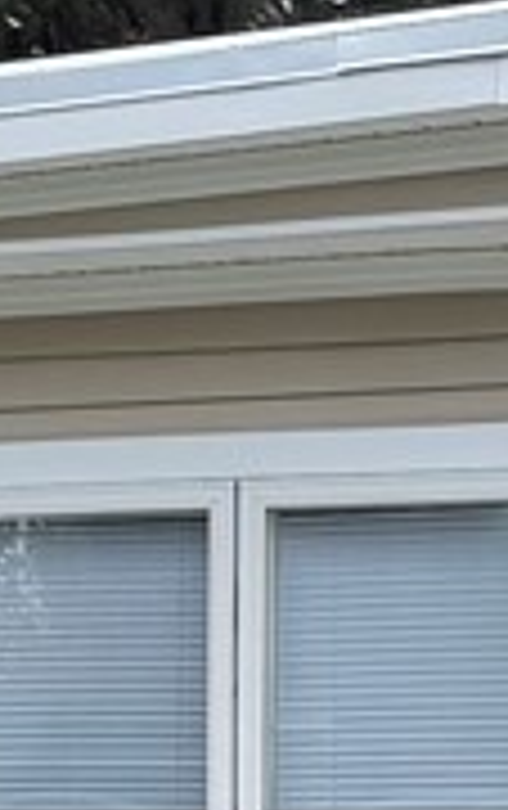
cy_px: 770
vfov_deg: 9.2
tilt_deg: +0.0
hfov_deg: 5.8
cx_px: 49
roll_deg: -0.3
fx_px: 4990
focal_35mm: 226
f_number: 1.78
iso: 80
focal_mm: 6.76
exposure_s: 1/1618
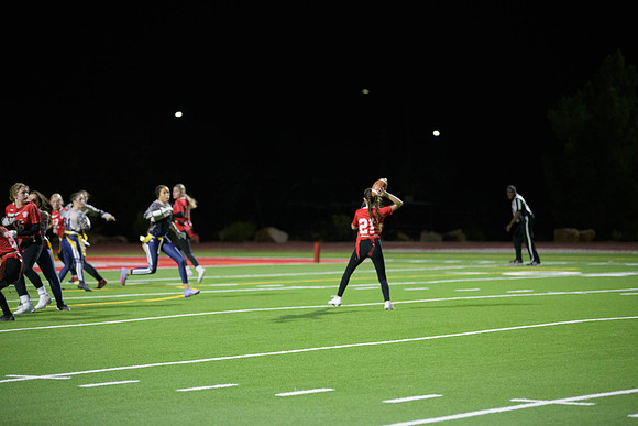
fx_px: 2393
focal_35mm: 135
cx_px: 319
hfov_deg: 15.2
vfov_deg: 10.2
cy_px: 213
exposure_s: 1/640
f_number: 2.8
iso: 4500
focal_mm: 135
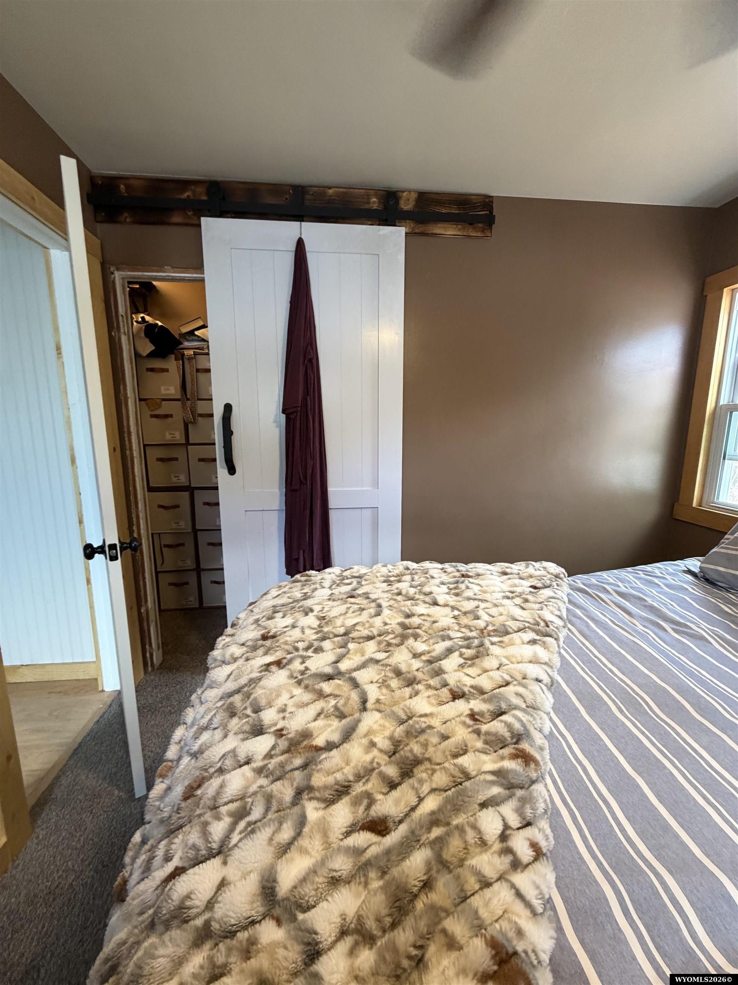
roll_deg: +0.9
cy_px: 492
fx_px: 398
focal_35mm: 14
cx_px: 369
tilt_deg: -9.6
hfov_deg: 85.7
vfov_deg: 102.1
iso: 200
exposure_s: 1/60
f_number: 2.2
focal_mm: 2.22
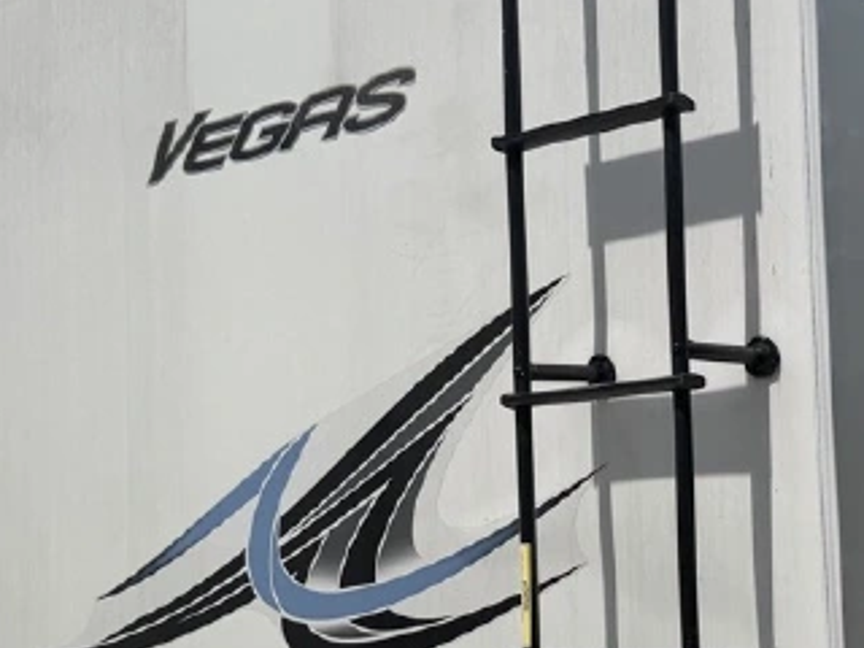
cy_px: 494
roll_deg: +2.4
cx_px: 729
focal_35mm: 60
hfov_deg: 31.1
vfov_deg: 24.1
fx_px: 1498
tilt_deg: +0.1
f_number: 1.78
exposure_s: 1/8130
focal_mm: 6.76
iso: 80
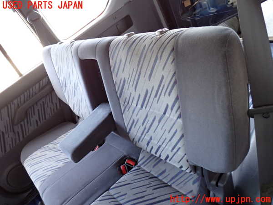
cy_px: 102
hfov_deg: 69.4
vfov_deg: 54.9
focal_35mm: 25
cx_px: 136
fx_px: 197
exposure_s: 1/30
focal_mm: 4.5
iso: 200
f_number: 2
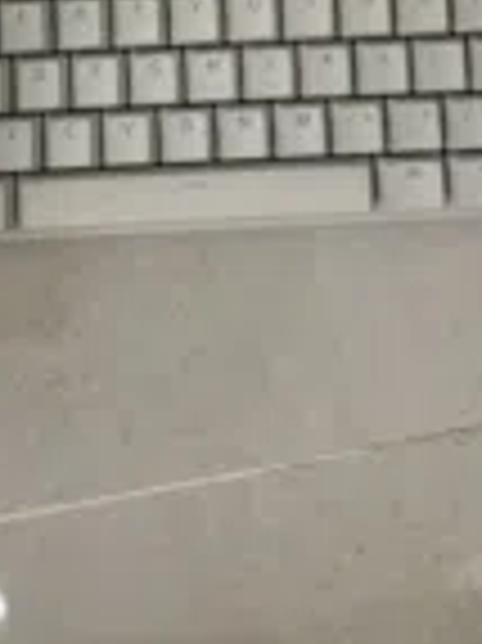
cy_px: -221
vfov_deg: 24.7
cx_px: 180
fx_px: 1246
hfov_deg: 21.8
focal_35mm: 67
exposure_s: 1/50
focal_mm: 6.76
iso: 250
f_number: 1.78
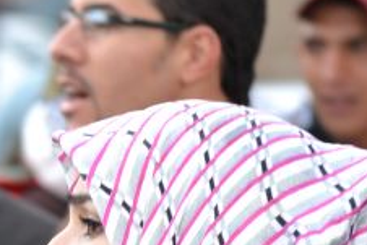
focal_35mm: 530
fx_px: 5411
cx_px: -13
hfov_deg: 3.9
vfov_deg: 2.6
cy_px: 260
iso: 400
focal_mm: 125
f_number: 4.8
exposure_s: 1/100
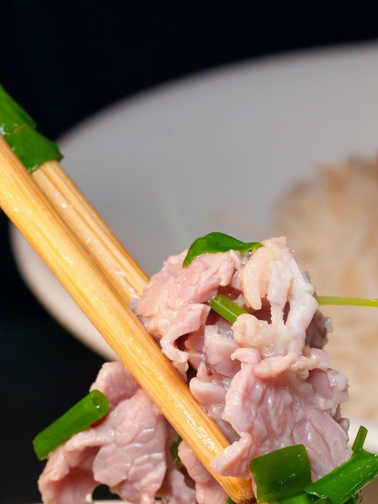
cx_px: 138
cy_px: 647
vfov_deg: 13.9
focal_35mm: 137
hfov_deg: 10.8
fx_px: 1994
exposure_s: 1/200
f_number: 8
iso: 1600
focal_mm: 35
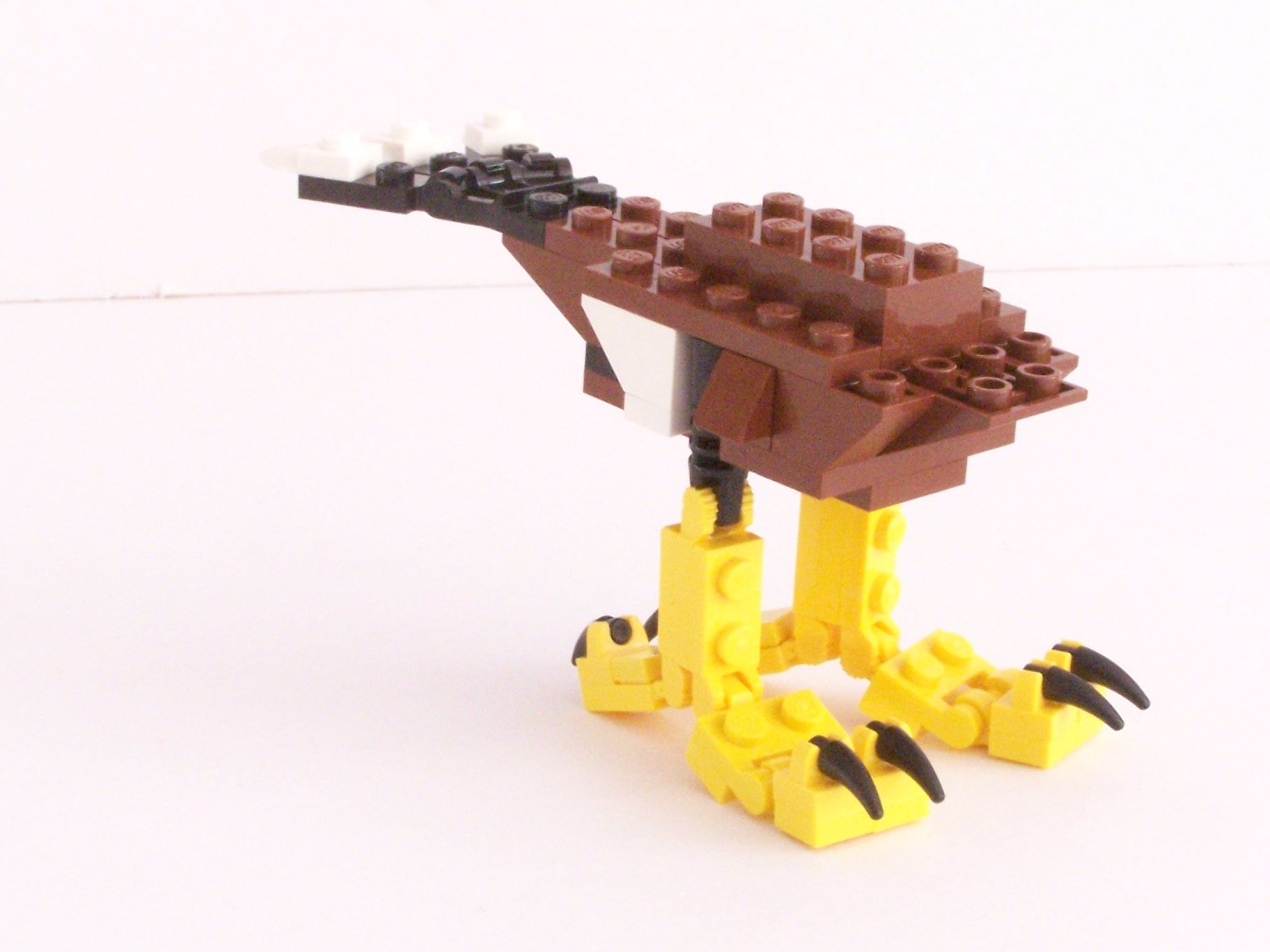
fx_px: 3045
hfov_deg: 23.5
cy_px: 397
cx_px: 724
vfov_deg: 17.8
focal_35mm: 83
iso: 400
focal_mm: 9.8
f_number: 8
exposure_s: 1/8
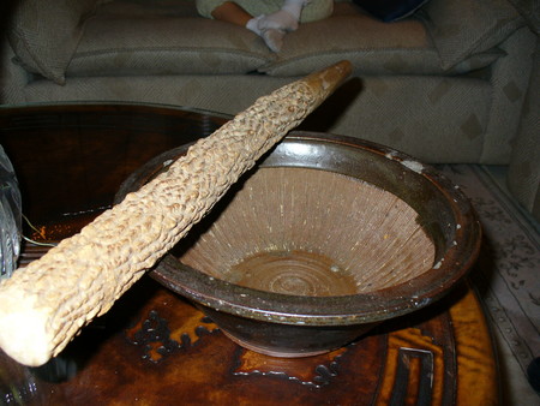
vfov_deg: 38.7
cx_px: 270
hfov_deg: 50.1
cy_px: 203
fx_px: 577
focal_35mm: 37
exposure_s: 1/60
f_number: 2.8
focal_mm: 6.1
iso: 100
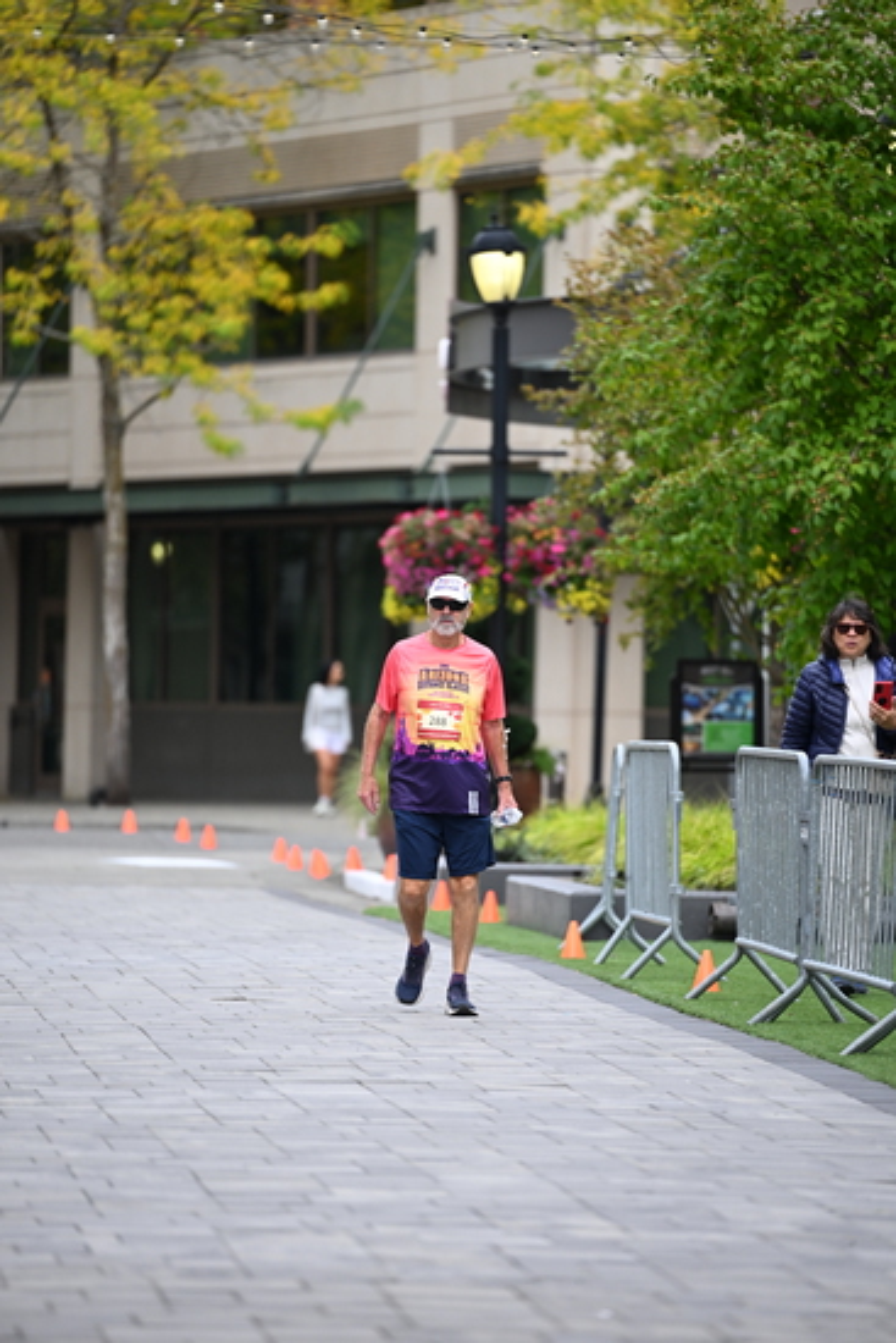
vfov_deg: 10.3
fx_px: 7461
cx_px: 448
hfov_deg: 6.9
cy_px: 672
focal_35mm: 200
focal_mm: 200
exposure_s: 1/2000
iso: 640
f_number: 2.8
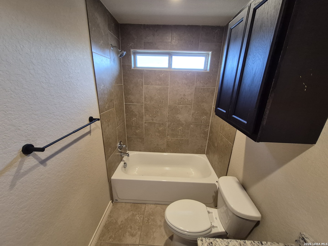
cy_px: 123
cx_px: 164
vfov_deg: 89.9
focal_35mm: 13
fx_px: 123
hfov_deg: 106.2
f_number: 2.2
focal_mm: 1.74
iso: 200
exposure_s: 1/60
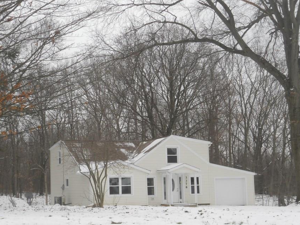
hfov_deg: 29.8
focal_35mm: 65
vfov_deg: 22.6
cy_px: 130
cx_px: 128
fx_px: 563
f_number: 4.8
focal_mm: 9.8
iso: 80
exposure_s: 1/80
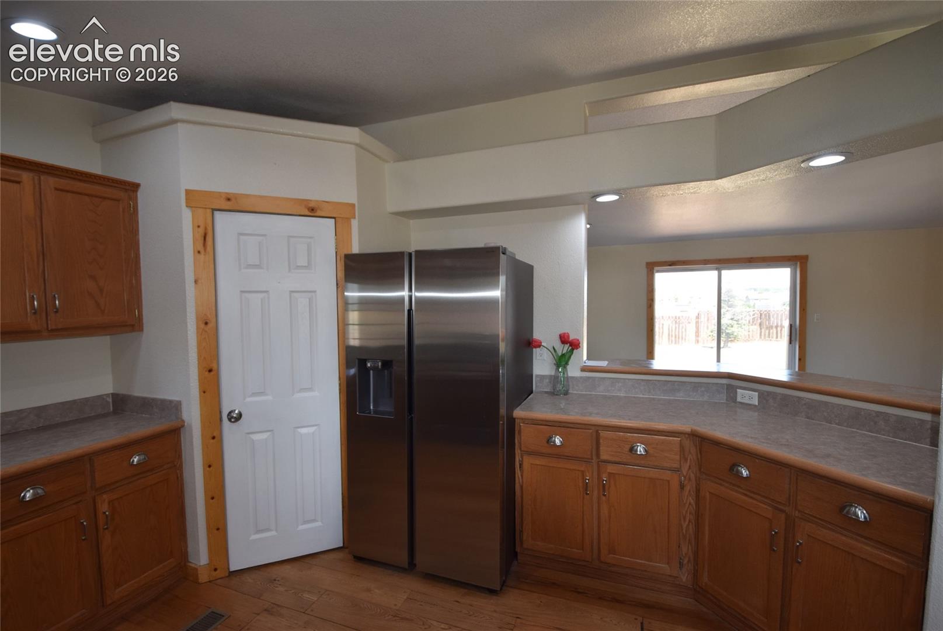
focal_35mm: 15
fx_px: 393
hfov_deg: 100.3
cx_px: 472
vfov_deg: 77.4
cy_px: 316
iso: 560
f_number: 5.6
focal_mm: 10
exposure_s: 1/125
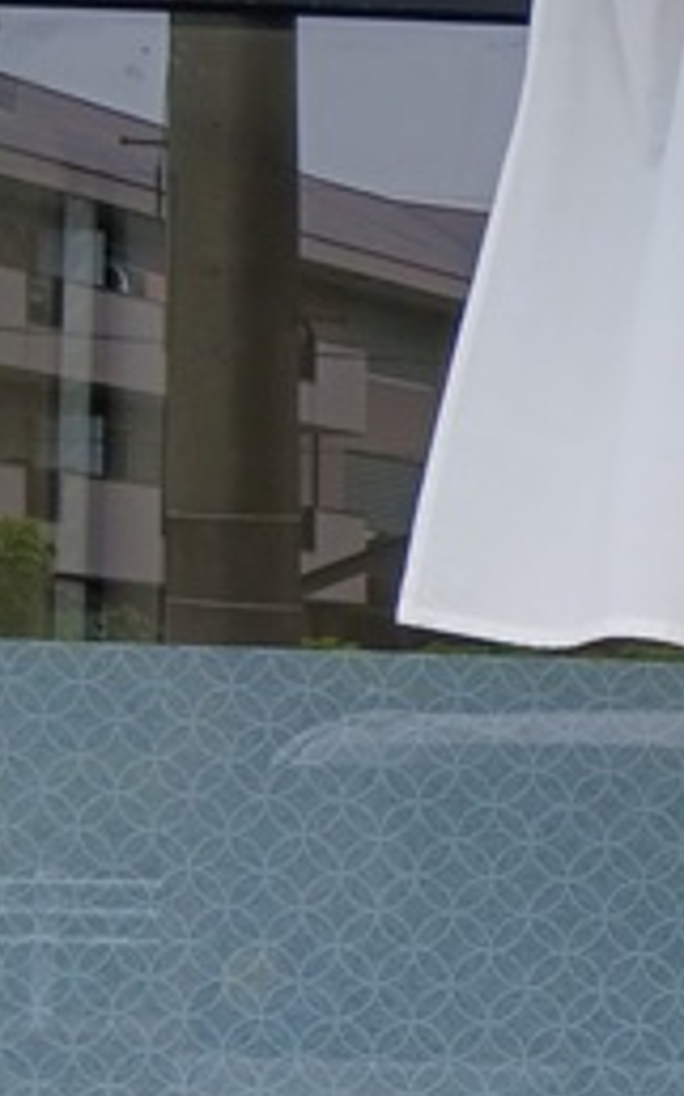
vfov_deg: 19.3
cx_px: 1848
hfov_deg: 10.0
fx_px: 3195
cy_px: 803
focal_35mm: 107
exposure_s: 1/186
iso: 20
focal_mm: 3.86
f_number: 1.8
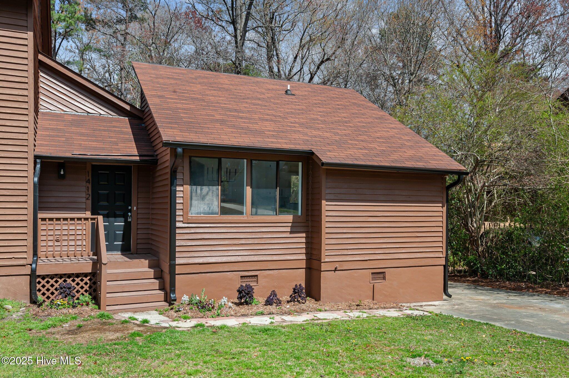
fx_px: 474
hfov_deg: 62.0
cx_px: 284
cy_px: 189
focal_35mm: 30
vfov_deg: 43.5
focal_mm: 30
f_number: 10
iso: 400
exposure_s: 1/400
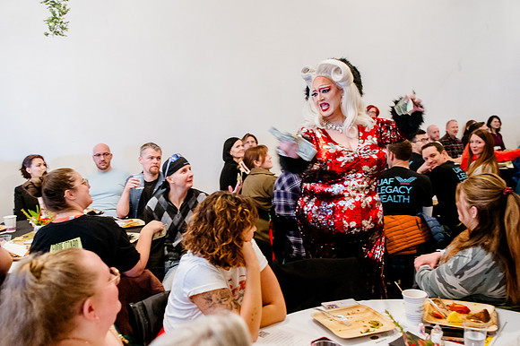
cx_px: 237
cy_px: 158
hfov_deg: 57.8
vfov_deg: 40.4
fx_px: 470
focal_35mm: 33
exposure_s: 1/80
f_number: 2.8
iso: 6400
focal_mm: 24
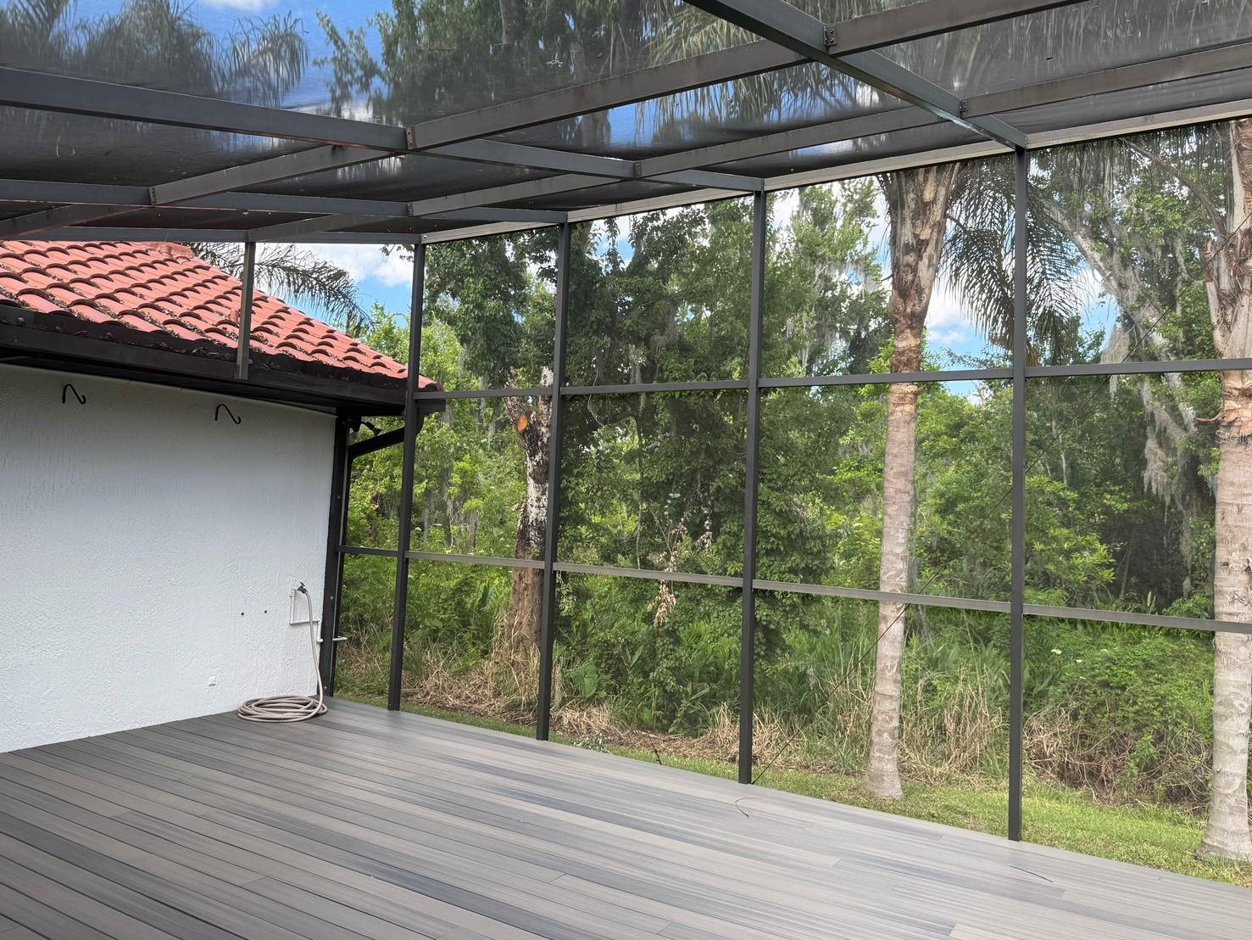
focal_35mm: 26
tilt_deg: +4.5
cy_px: 436
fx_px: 940
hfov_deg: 67.3
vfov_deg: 53.0
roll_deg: -2.7
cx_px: 617
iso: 80
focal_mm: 6.76
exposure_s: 1/544
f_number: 1.78
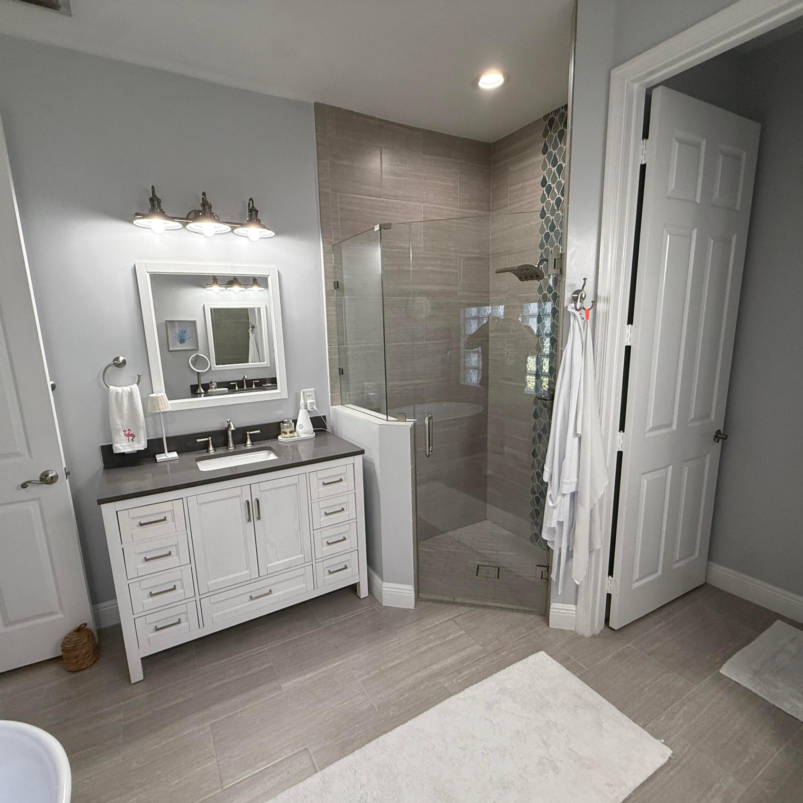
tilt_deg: -10.8
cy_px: 413
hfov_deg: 84.0
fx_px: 446
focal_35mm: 17
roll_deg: +1.7
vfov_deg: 83.9
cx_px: 394
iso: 200
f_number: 2.2
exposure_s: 1/120
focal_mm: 2.22
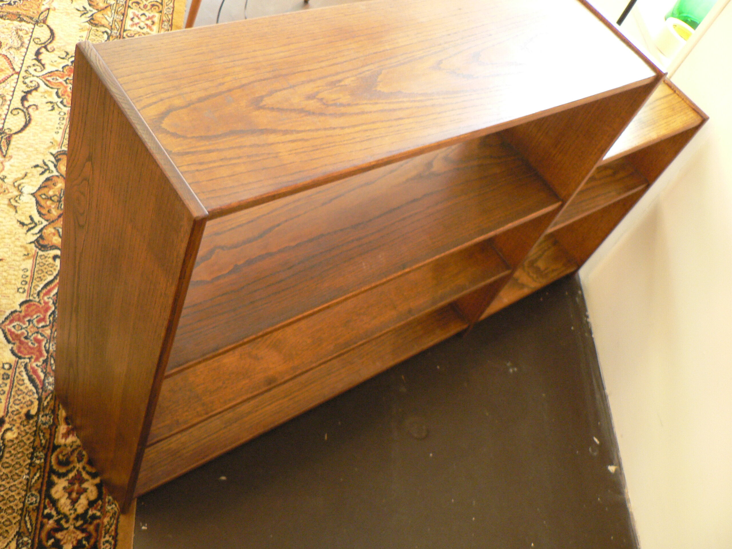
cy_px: 274
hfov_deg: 51.4
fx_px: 761
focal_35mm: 36
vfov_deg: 39.7
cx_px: 366
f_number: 2.8
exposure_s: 1/13
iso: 200
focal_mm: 6
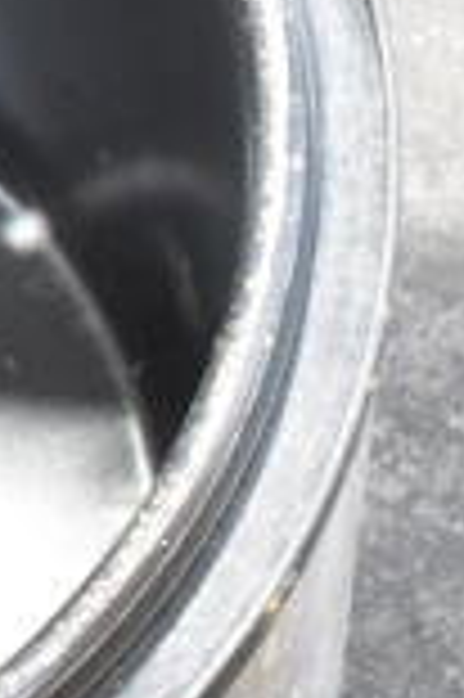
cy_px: -680
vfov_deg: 9.5
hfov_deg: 6.5
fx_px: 3952
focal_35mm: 204
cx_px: -523
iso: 2000
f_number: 3.8
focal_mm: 23
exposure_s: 1/40
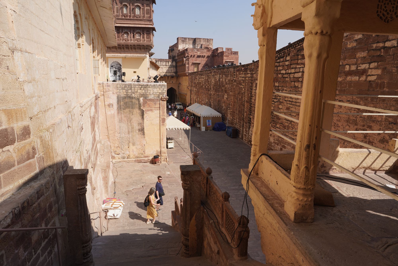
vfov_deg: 53.1
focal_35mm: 24
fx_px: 265
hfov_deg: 73.7
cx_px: 199
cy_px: 133
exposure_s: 1/100
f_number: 14
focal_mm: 24
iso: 100
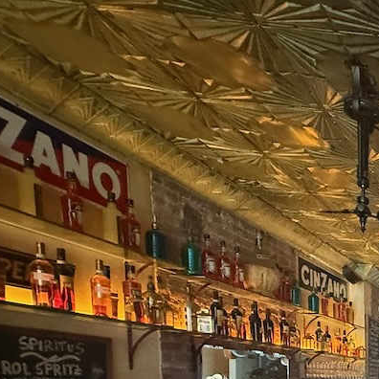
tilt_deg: -5.2
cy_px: 443
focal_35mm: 40
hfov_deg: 26.8
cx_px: 592
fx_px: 495
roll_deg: -2.4
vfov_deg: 34.4
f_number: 2.2
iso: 1000
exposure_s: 1/60
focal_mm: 2.22
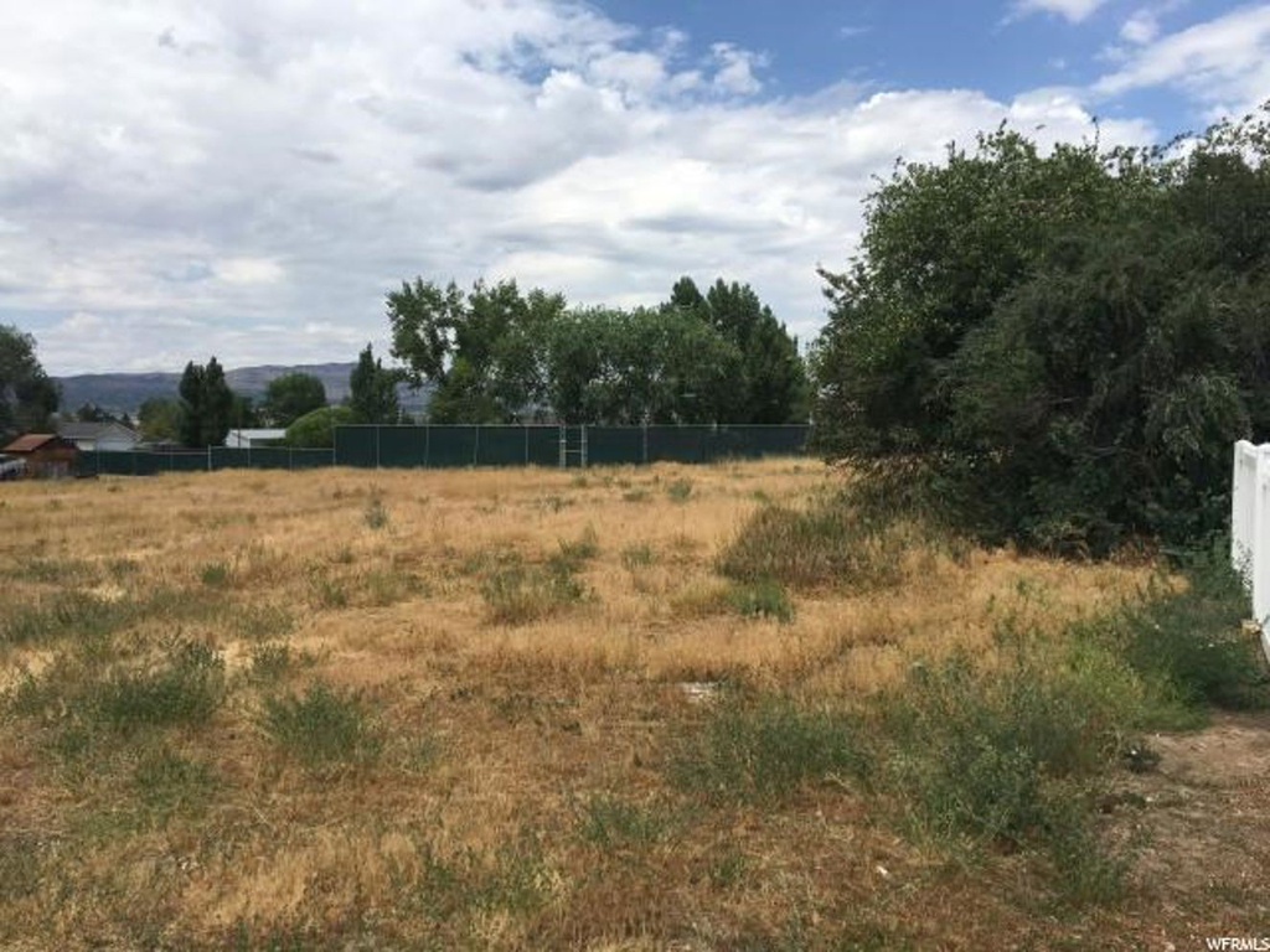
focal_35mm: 29
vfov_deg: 48.2
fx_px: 1064
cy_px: 476
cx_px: 635
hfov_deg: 61.7
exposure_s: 1/2262
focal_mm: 4.15
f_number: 2.2
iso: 25
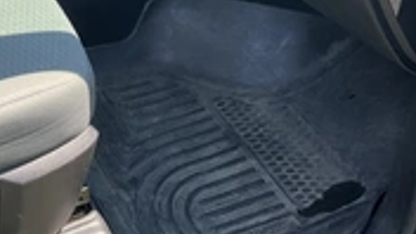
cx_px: 118
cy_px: -40
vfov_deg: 16.1
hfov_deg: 29.0
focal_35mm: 72
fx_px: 794
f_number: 1.8
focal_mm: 3
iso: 20
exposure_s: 1/197
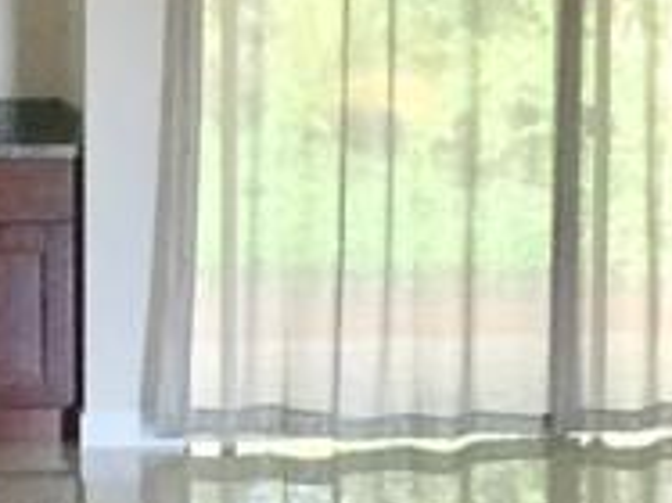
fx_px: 3298
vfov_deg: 8.7
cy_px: 241
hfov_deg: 11.6
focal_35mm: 170
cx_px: 528
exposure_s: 1/30
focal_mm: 3.3
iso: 100
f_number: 2.4
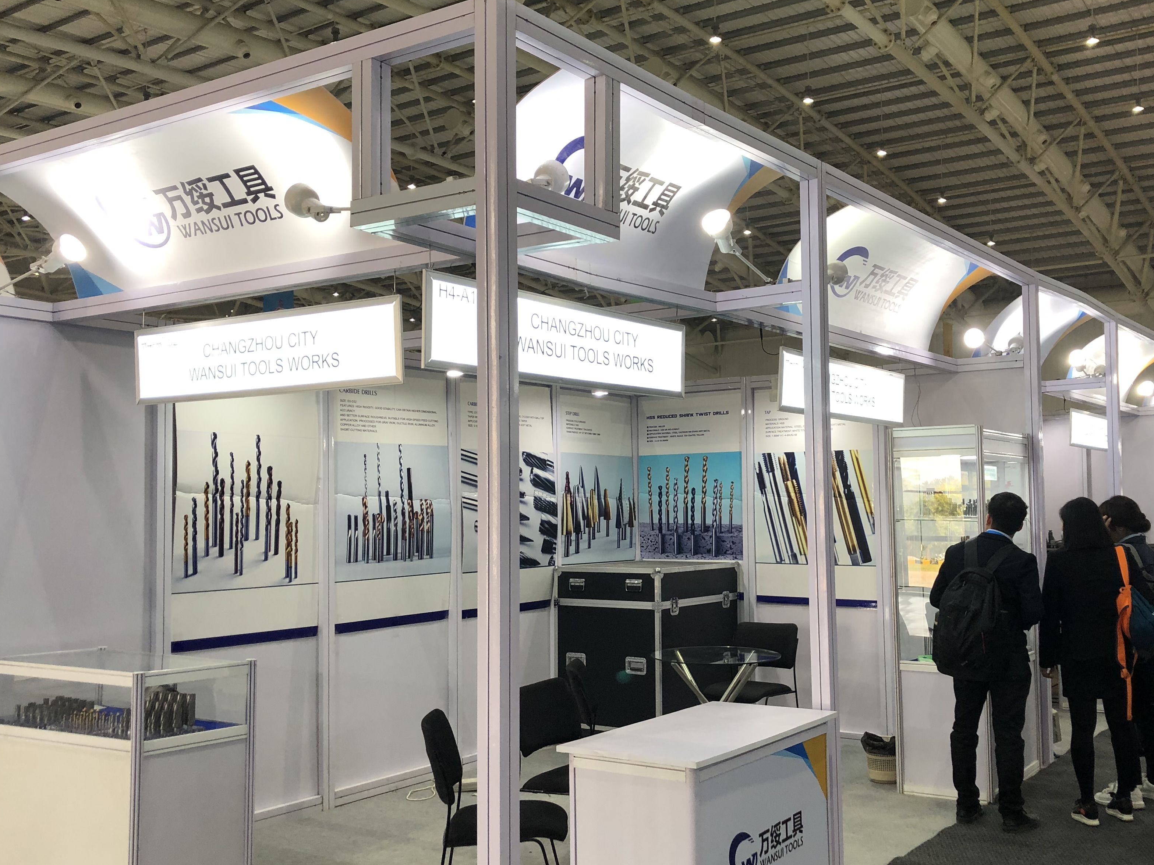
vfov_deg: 39.6
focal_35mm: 36
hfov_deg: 51.2
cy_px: 469
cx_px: 663
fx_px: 1200
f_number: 1.8
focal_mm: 4
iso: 32
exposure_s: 1/51
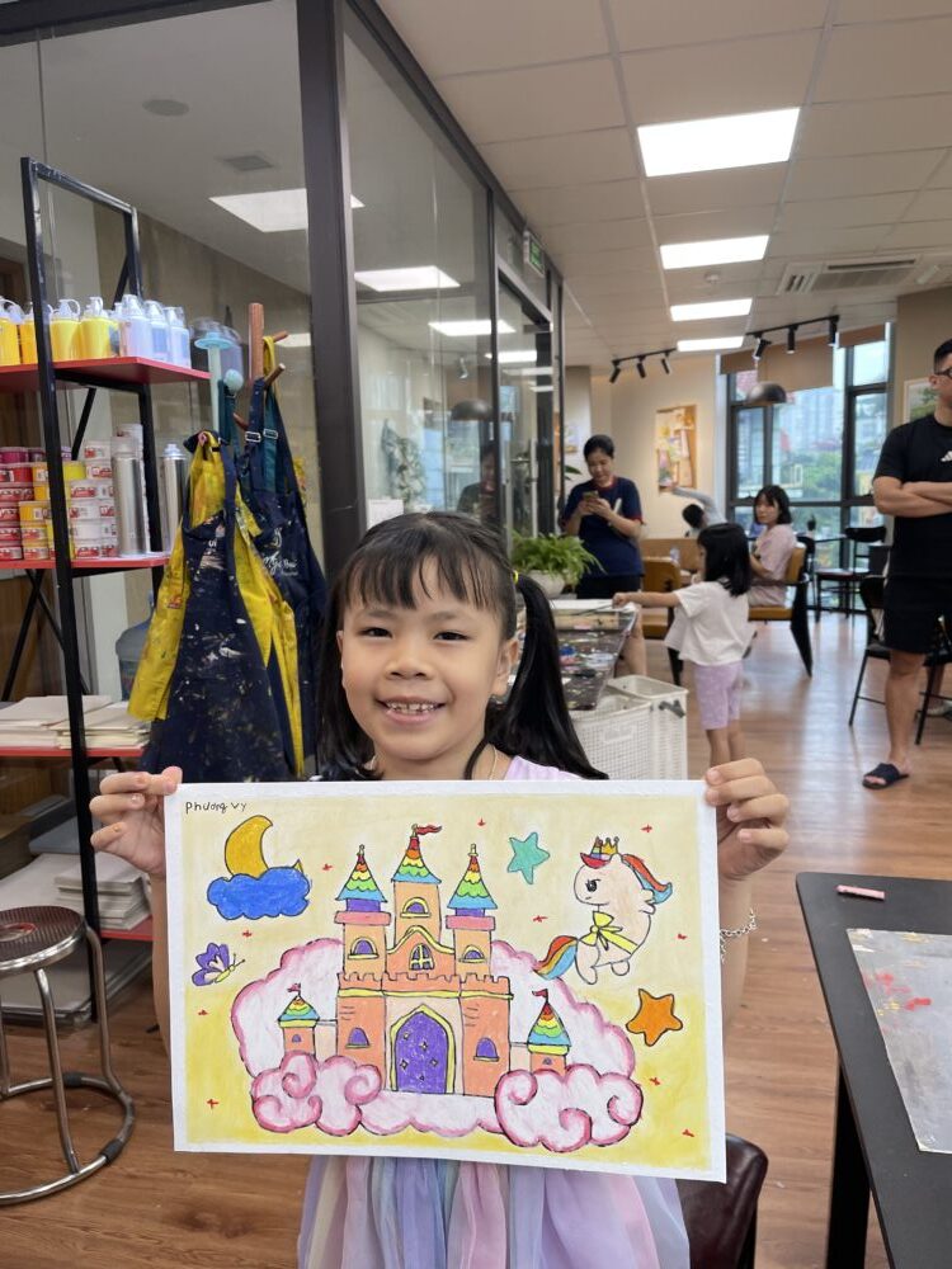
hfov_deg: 54.9
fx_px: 917
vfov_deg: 69.4
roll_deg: +1.1
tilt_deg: -9.0
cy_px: 634
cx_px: 476
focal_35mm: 25
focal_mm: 5.1
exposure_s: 1/121
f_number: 1.6
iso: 80
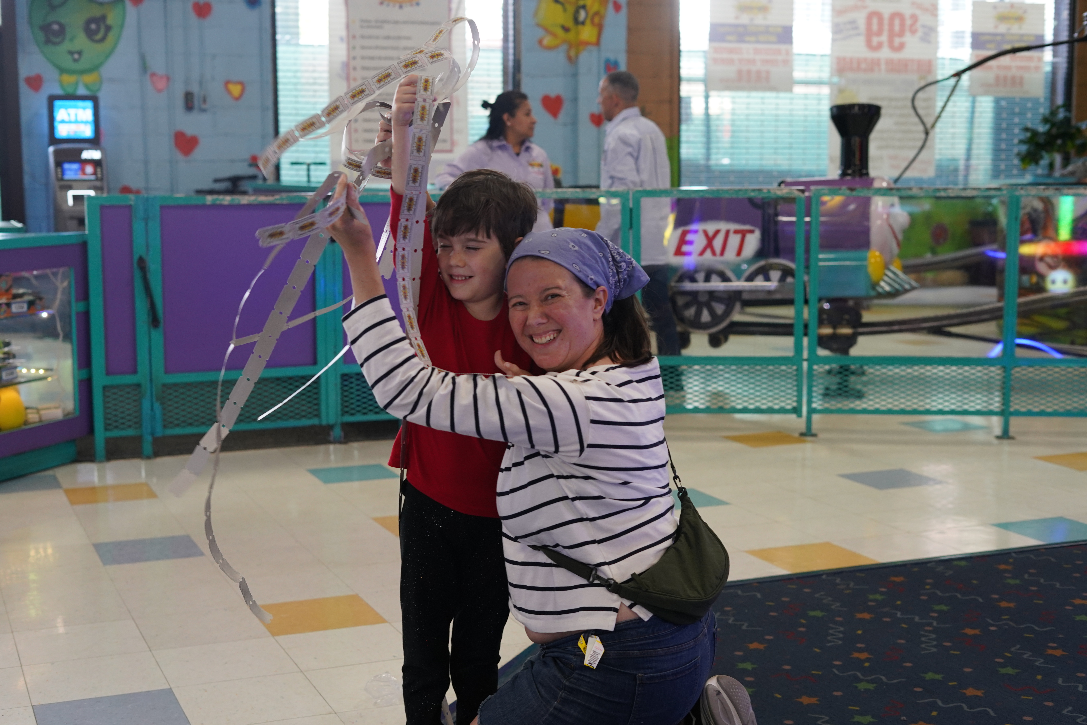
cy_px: 362
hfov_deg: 39.6
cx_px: 544
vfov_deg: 27.0
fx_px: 1510
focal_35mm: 50
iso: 1600
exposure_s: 1/160
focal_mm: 50
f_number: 4
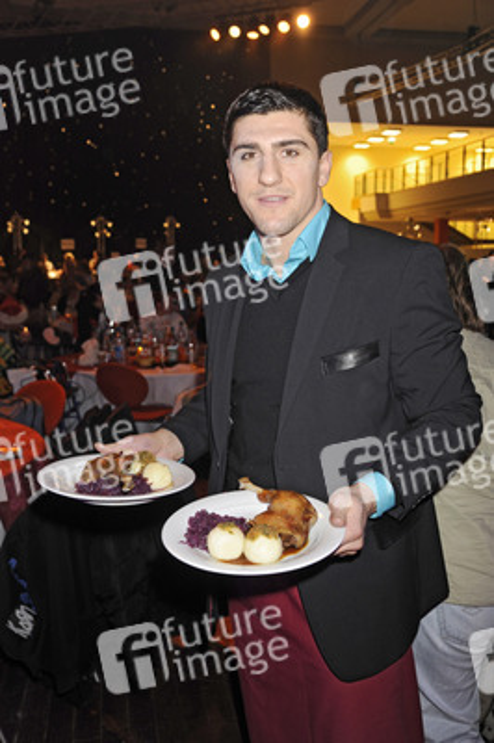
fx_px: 742
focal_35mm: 36
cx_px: 247
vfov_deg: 53.2
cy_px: 372
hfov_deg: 36.8
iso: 1000
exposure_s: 1/30
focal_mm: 36
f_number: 5.6
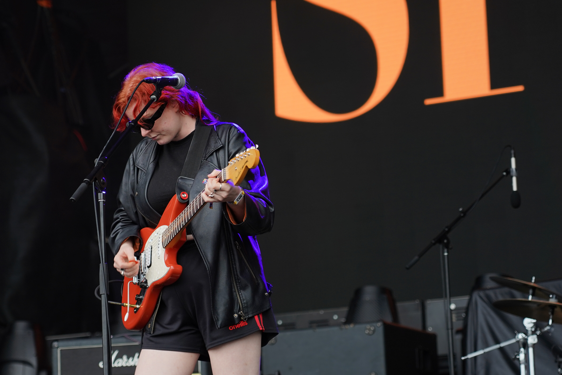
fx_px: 2326
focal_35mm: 149
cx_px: 203
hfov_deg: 13.8
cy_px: 214
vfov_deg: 9.2
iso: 200
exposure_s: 1/125
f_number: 4
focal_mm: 105
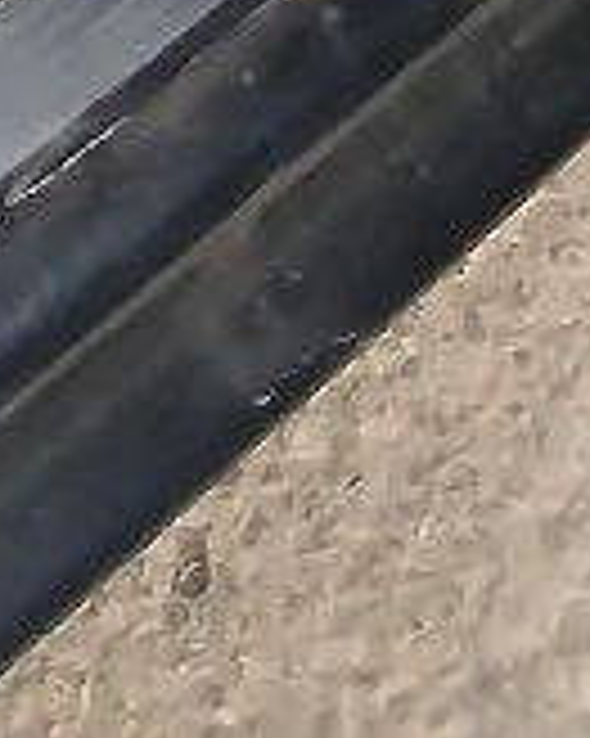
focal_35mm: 206
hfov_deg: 6.7
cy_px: -2252
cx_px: -1302
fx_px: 4501
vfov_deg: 7.0
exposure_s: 1/24
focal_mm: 3.98
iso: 320
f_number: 1.8
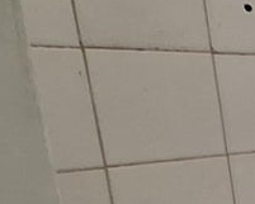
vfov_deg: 17.4
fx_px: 649
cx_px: 794
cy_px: 208
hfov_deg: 11.0
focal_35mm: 86
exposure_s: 1/24
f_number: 2.2
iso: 160
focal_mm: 1.74
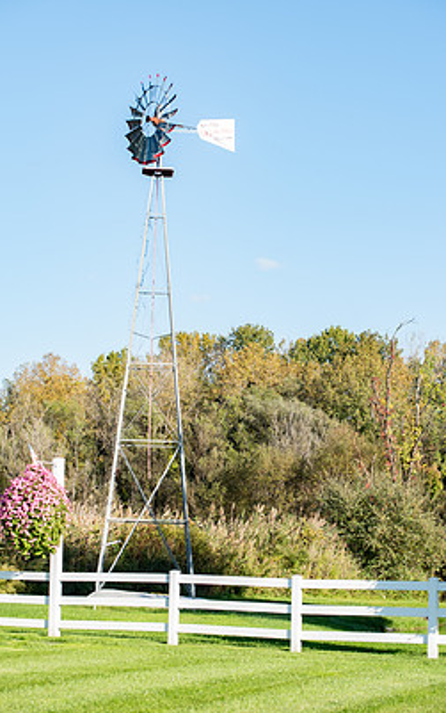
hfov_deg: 16.3
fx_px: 1554
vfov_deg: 25.8
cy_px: 341
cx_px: 222
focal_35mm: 80
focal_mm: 70
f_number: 4.5
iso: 200
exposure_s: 1/500
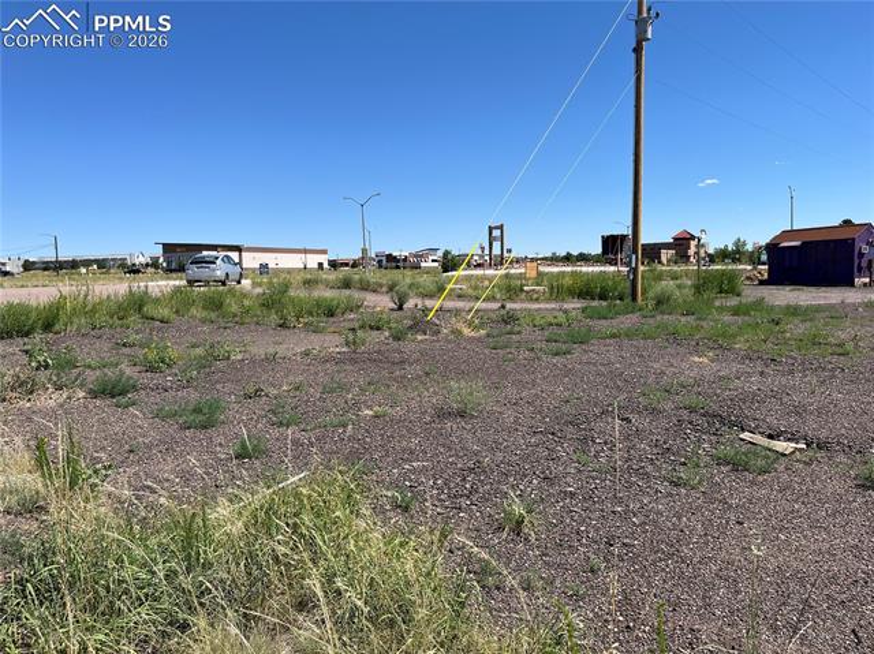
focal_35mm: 26
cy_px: 327
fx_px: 656
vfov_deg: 53.0
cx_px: 437
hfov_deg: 67.3
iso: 50
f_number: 1.6
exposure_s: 1/4149
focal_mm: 5.1
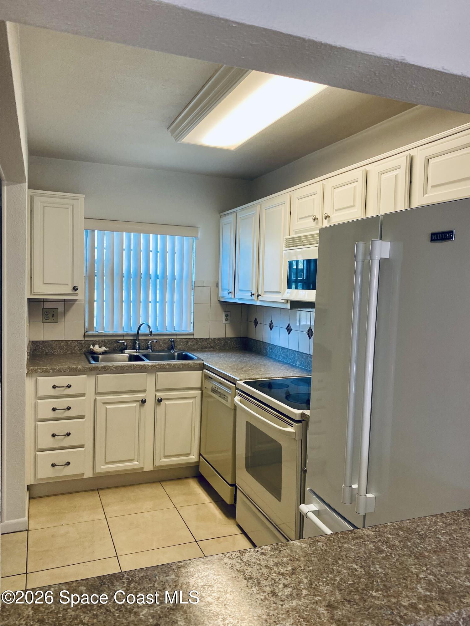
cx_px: 235
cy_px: 313
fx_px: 471
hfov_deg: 53.1
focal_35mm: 26
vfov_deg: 67.3
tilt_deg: -4.8
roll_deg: -2.9
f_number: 1.8
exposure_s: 1/120
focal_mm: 4.25
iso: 100
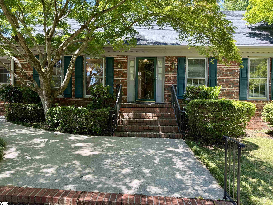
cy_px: 102
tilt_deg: -0.7
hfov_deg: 71.6
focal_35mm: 24
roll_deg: -1.4
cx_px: 136
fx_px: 189
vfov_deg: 56.8
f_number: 1.78
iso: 100
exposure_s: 1/532
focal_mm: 6.76
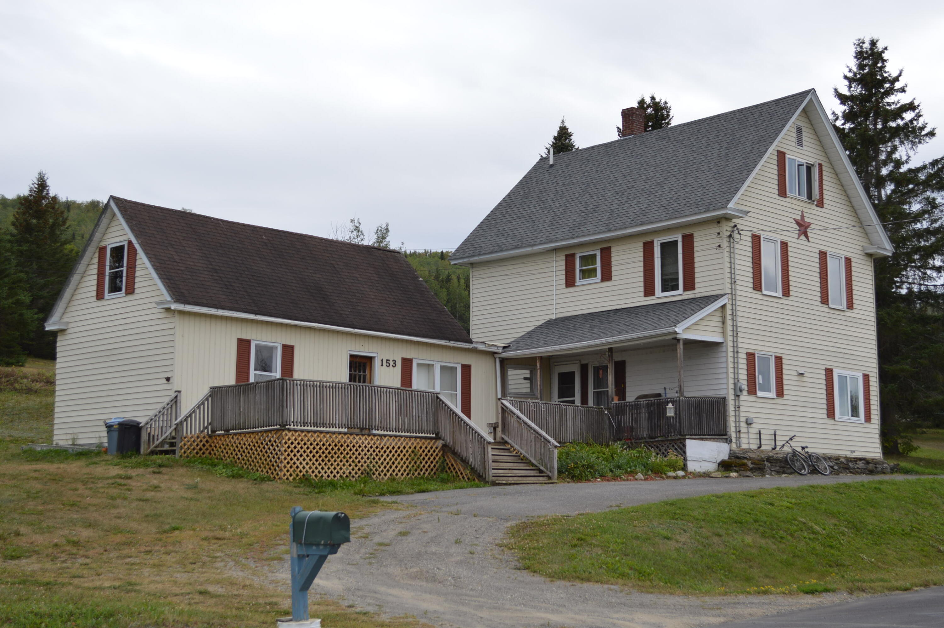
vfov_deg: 25.7
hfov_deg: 37.9
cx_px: 472
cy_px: 314
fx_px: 1375
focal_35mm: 52
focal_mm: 35
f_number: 5.6
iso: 100
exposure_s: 1/200
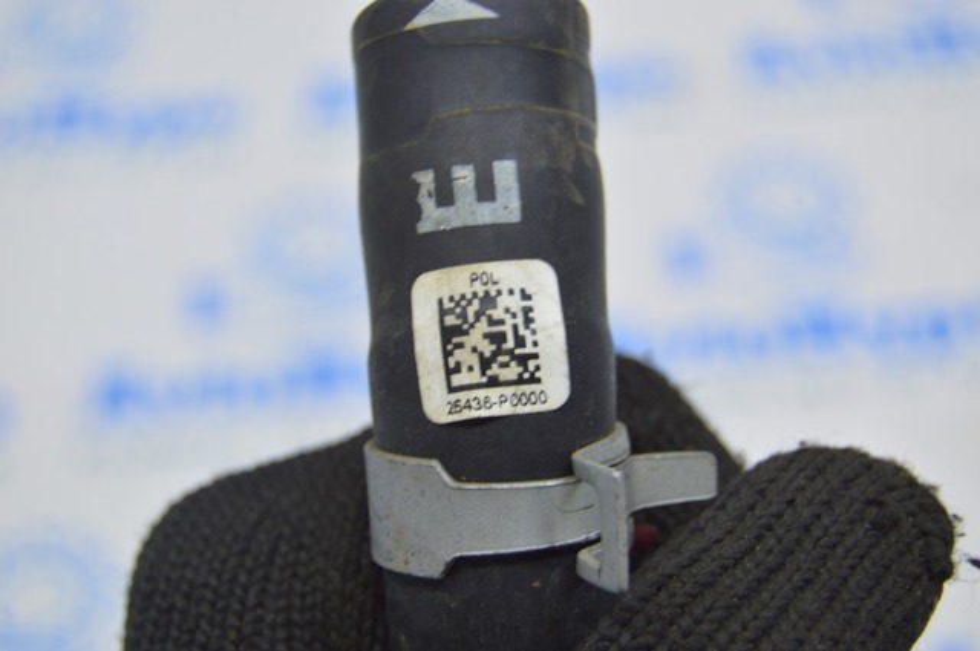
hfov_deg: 28.1
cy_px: 326
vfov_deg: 18.9
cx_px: 490
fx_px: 1957
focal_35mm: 72
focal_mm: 48
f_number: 5.6
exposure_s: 1/20
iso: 400
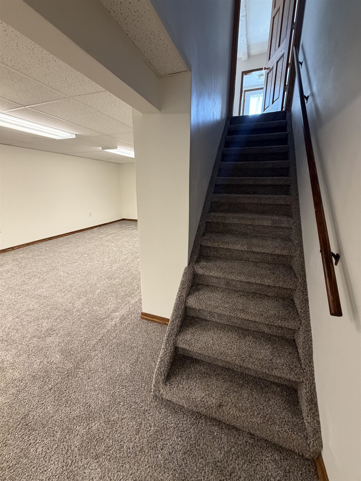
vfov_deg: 102.1
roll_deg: -0.1
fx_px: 195
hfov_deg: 85.7
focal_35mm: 14
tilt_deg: -14.6
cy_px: 240
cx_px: 180
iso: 400
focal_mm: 2.22
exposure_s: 1/60
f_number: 2.2
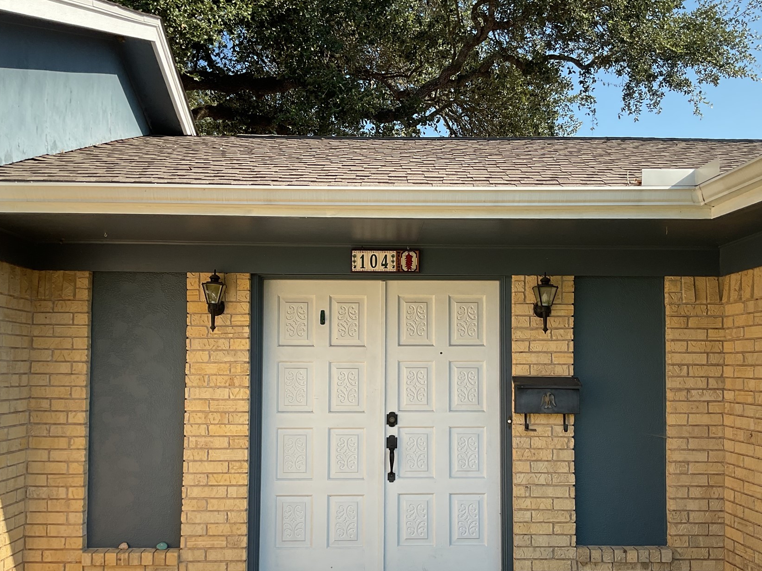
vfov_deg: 39.5
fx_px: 792
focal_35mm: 36
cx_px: 400
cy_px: 330
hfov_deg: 51.3
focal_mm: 3
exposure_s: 1/883
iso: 16
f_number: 1.8
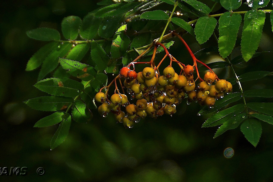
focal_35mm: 420
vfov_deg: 3.3
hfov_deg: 4.9
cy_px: 91
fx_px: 3185
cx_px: 136
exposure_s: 1/200
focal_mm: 140
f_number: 5.6
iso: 200
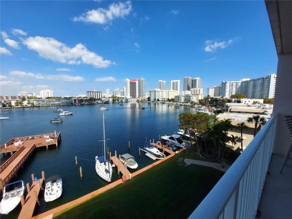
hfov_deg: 106.2
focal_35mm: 13
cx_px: 146
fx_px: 110
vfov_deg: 89.9
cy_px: 110
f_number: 2.2
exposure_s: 1/1711
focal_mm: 1.74
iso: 50
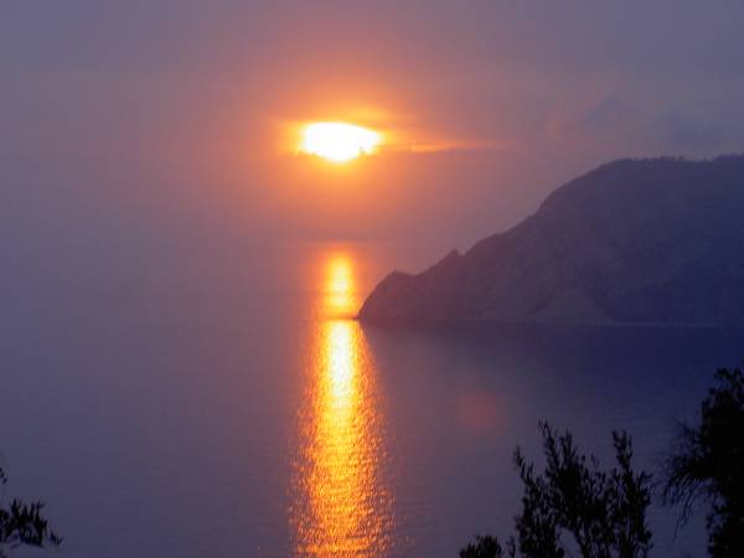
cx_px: 372
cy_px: 279
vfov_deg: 12.8
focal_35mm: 116
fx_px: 2493
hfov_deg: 17.0
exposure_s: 1/100
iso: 100
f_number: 4.9
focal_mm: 24
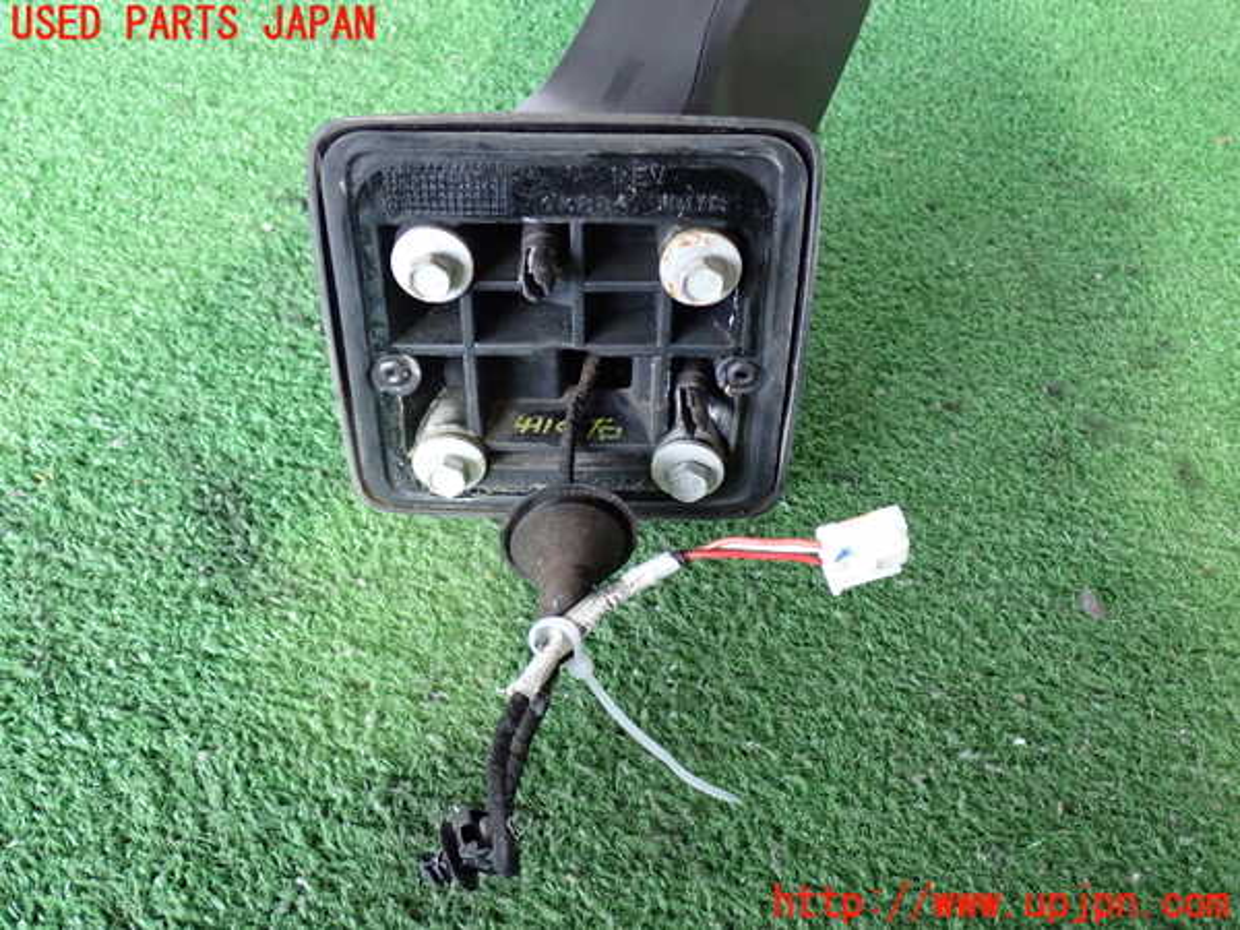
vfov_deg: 39.7
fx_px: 1290
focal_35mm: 36
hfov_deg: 51.4
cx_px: 620
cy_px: 465
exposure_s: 1/30
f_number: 2.5
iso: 800
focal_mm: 6.37
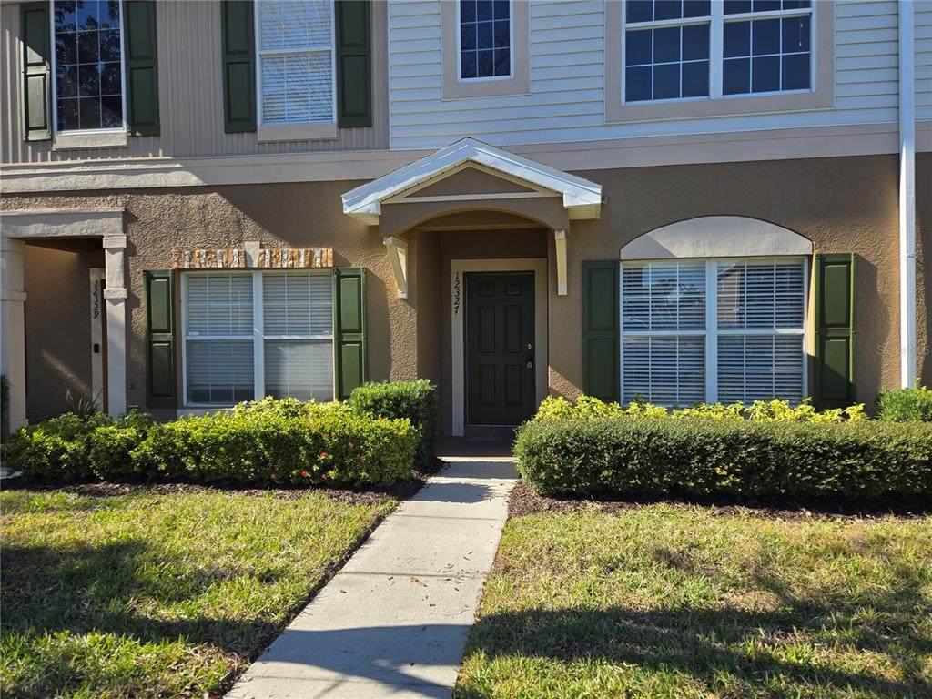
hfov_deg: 73.9
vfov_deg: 58.9
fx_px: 619
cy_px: 350
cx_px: 466
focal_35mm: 23
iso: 25
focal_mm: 5.4
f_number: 1.8
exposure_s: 1/820
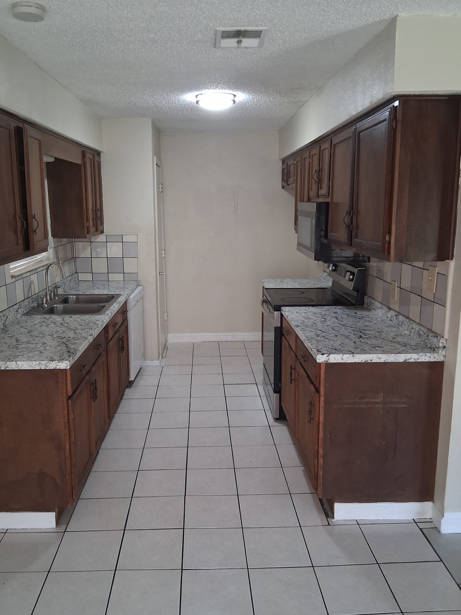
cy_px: 300
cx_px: 213
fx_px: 515
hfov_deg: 48.2
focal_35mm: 29
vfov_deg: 61.7
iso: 400
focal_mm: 3.98
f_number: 1.8
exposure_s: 1/50
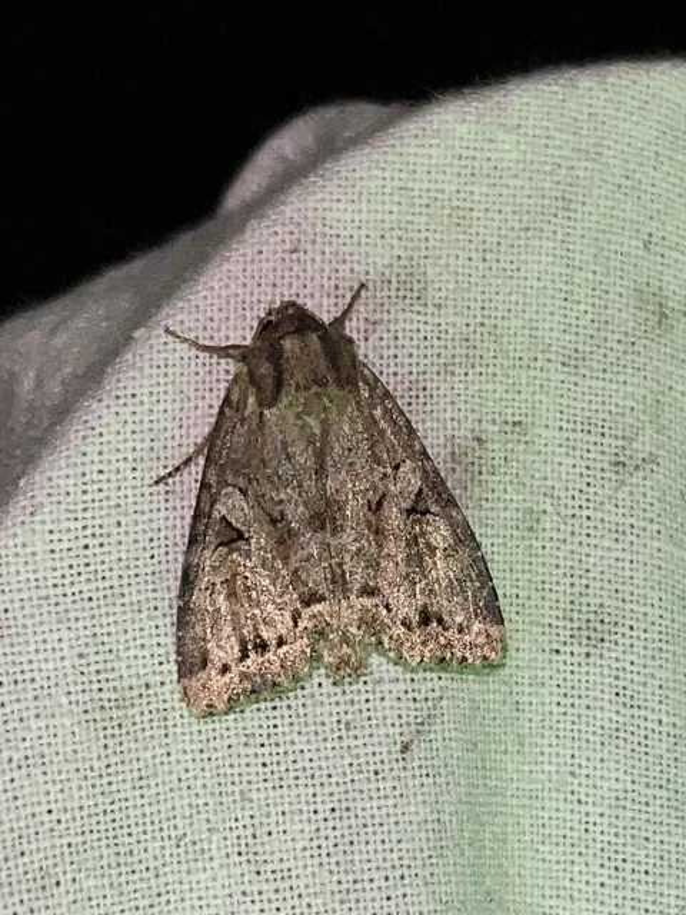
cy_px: 458
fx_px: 687
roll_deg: +0.8
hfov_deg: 53.1
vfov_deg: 67.3
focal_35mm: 26
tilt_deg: +1.4
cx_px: 343
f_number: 1.6
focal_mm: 5.1
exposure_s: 1/82
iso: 32
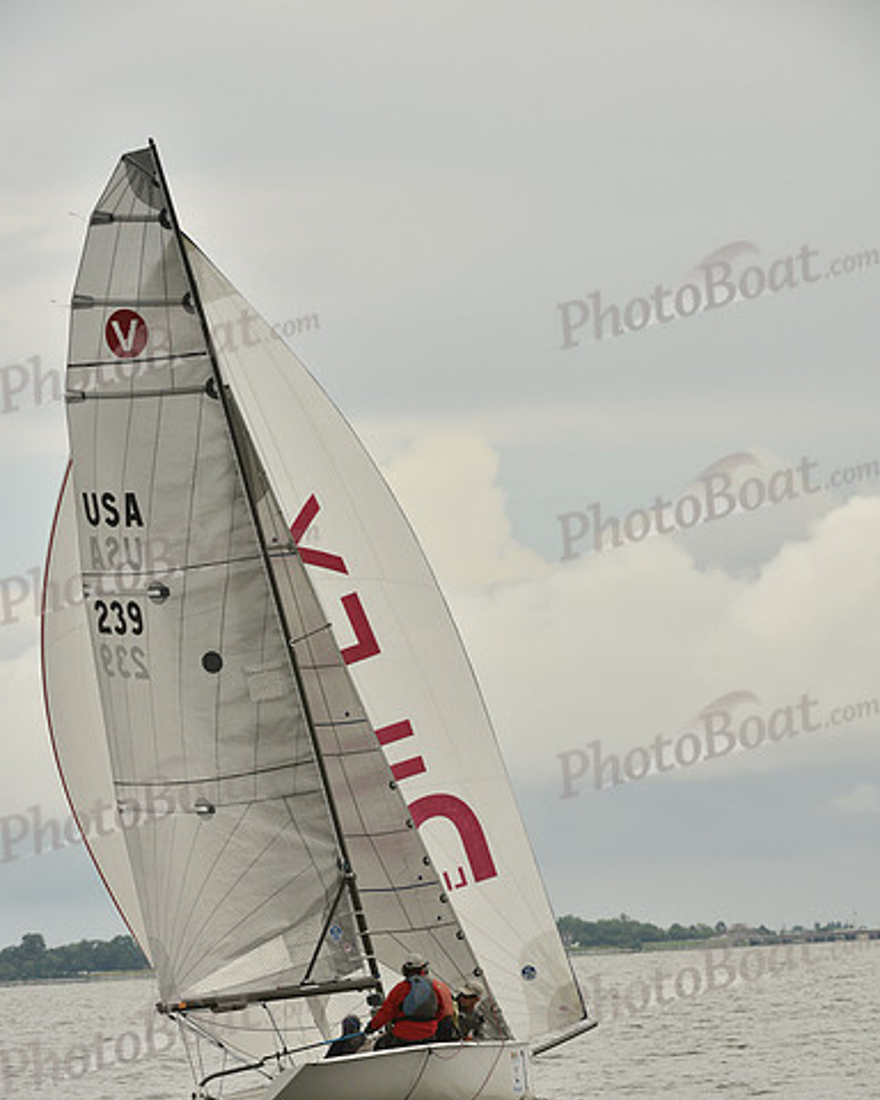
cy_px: 653
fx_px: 7390
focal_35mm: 227
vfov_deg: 8.5
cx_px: 439
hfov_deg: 6.8
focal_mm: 200
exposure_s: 1/1000
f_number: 9
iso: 400
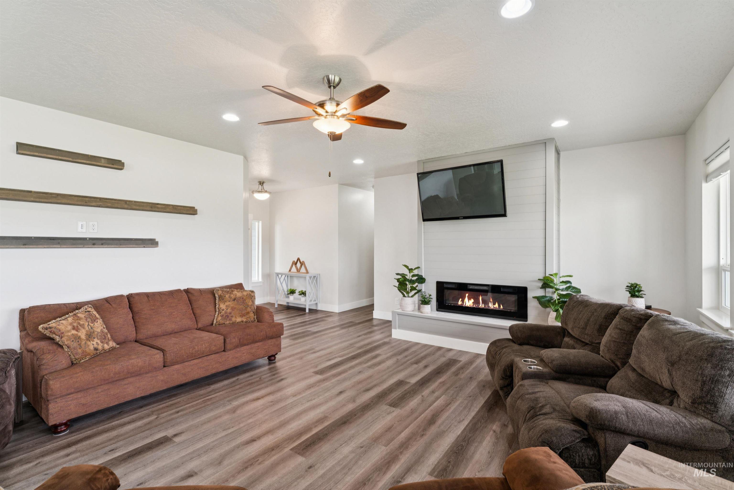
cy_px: 245
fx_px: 336
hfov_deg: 95.0
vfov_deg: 72.1
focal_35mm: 16
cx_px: 367
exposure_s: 1/8
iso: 400
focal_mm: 16.5
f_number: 13
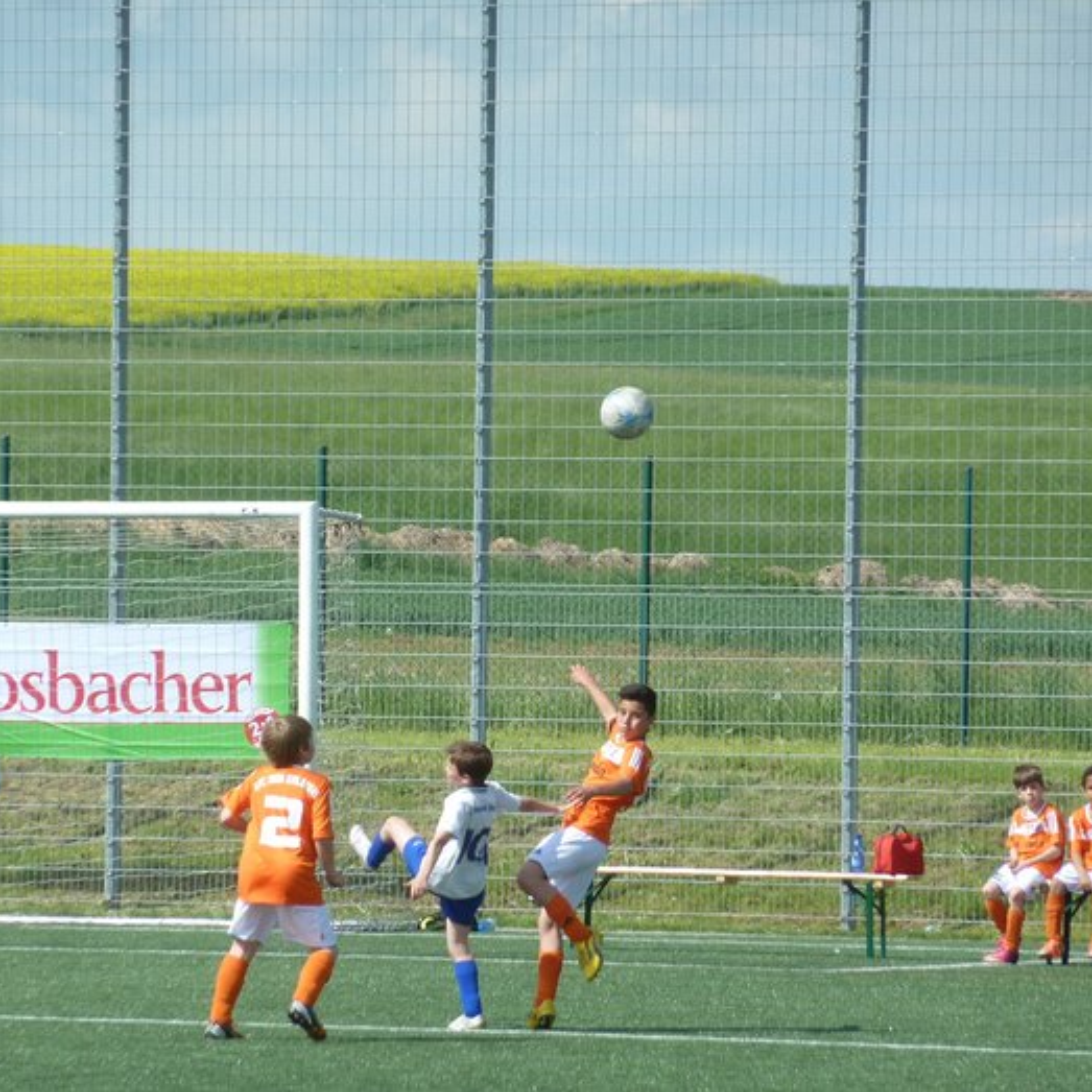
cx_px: 555
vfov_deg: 4.9
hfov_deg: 4.9
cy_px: 546
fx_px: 12670
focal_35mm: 355
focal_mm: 49.2
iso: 160
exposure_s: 1/640
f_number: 4.9
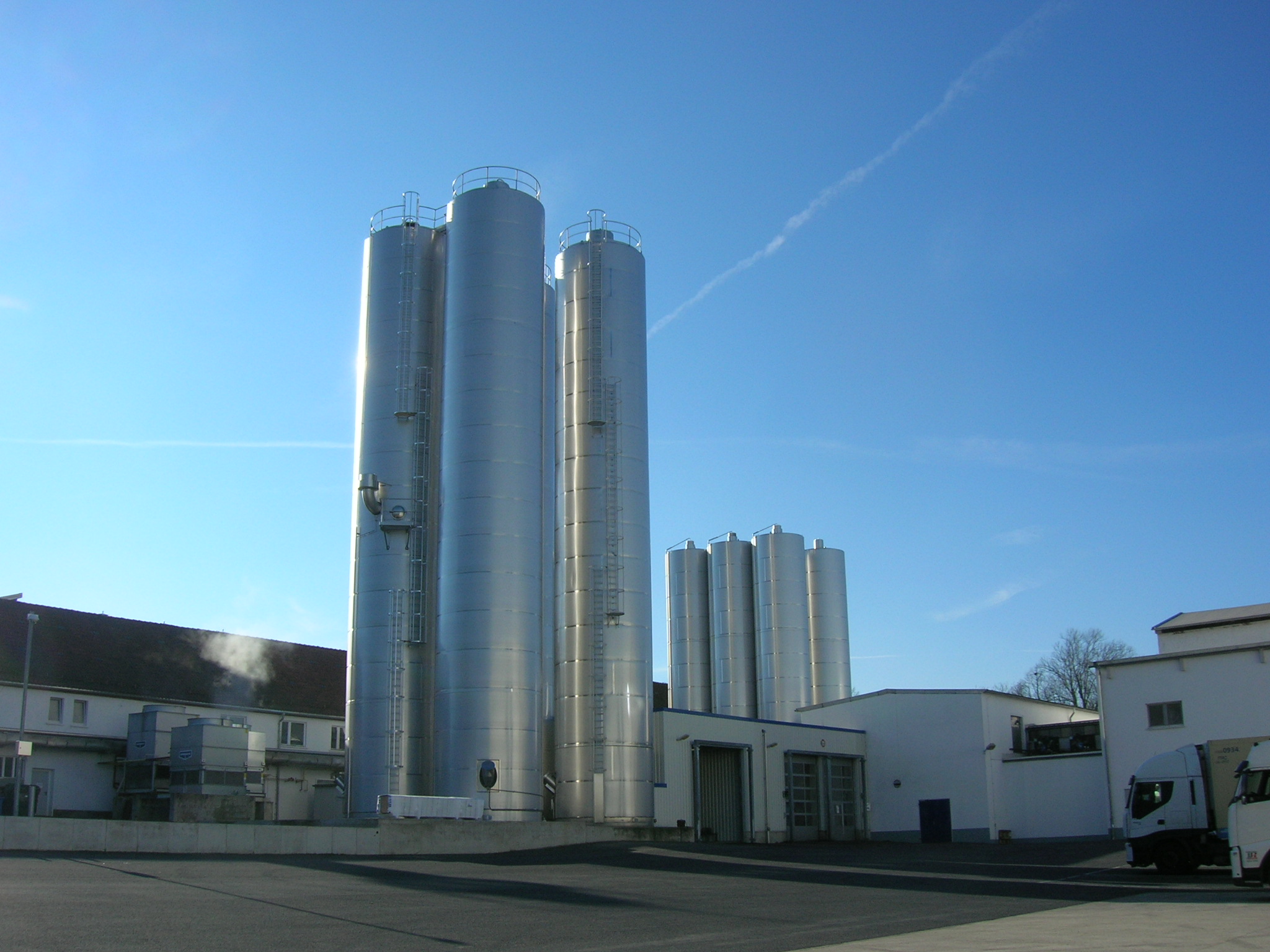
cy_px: 476
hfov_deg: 54.0
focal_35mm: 34
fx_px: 1247
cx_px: 635
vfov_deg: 41.8
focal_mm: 5.7
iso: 50
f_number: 4.9
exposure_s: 1/526
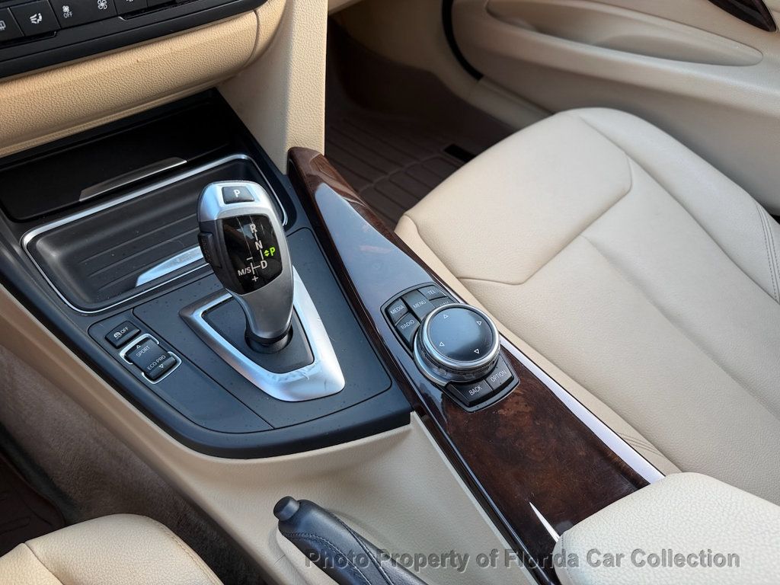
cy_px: 292
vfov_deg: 56.8
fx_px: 541
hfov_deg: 71.6
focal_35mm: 24
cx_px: 390
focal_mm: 6.76
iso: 100
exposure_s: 1/71
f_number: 1.78
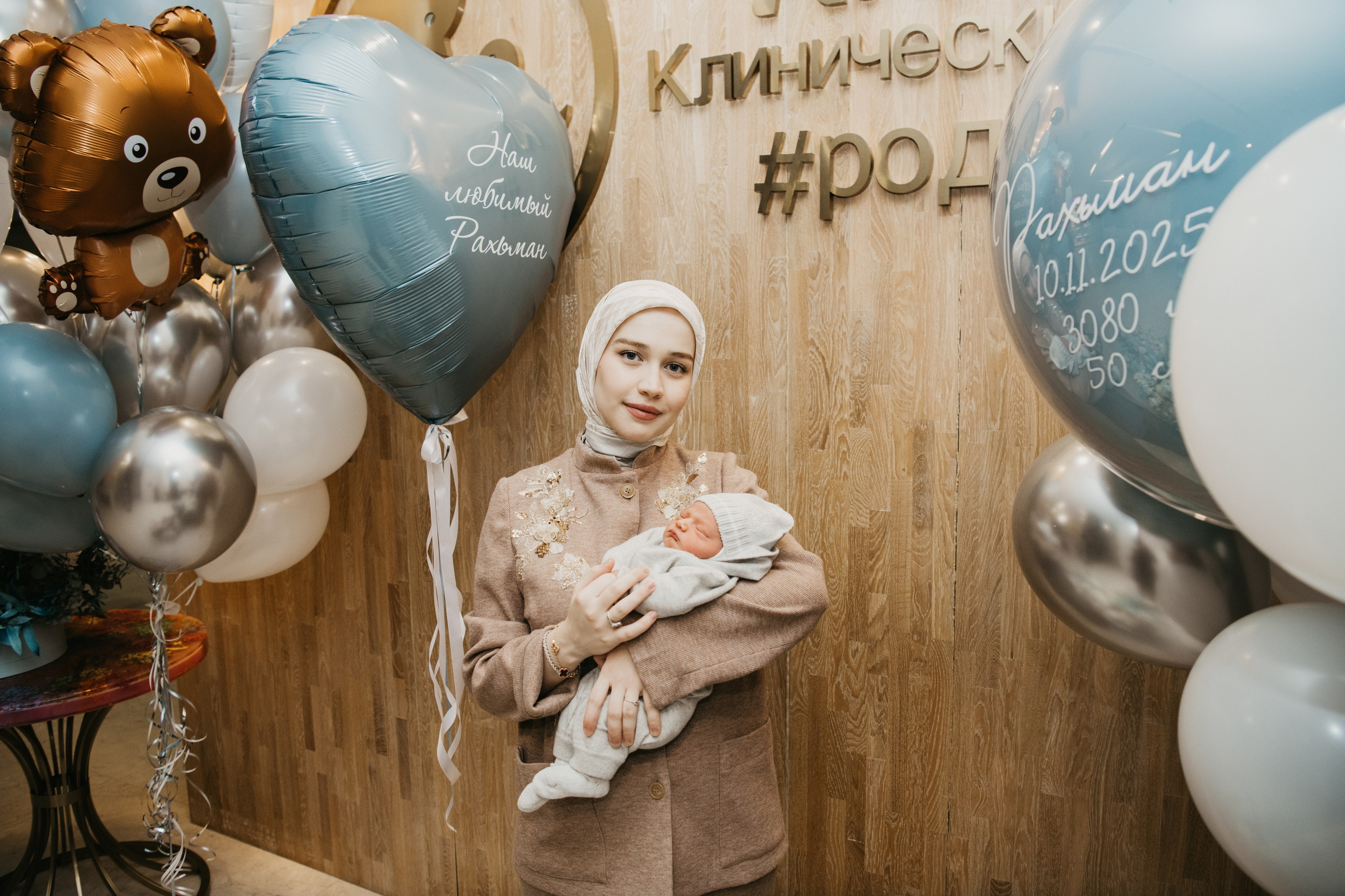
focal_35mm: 26
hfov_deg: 69.4
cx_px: 672
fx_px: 971
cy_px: 448
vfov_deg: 49.6
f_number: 4
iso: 640
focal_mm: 26
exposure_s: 1/160
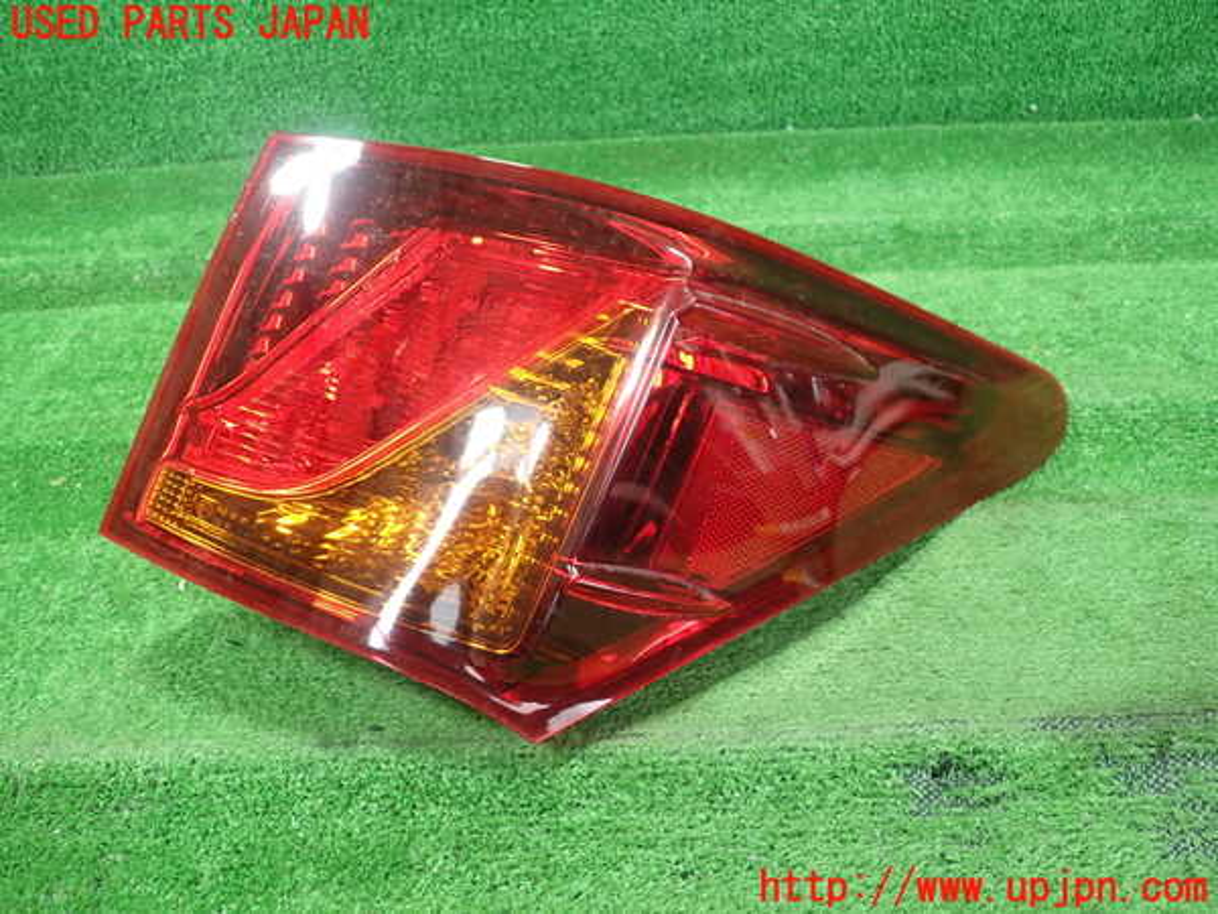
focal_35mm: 30
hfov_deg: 60.0
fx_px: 1056
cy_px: 457
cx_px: 609
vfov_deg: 46.8
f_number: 2.3
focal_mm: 5.5
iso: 640
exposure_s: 1/125
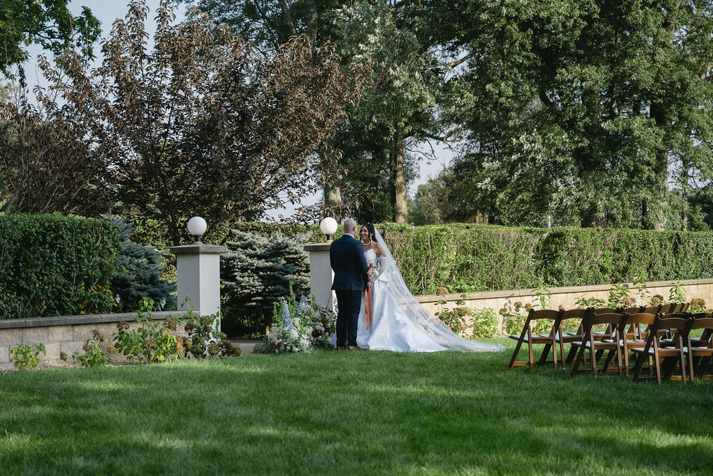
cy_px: 268
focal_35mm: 80
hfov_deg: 25.4
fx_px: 1584
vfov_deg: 17.1
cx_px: 318
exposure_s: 1/640
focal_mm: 70
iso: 80
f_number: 4
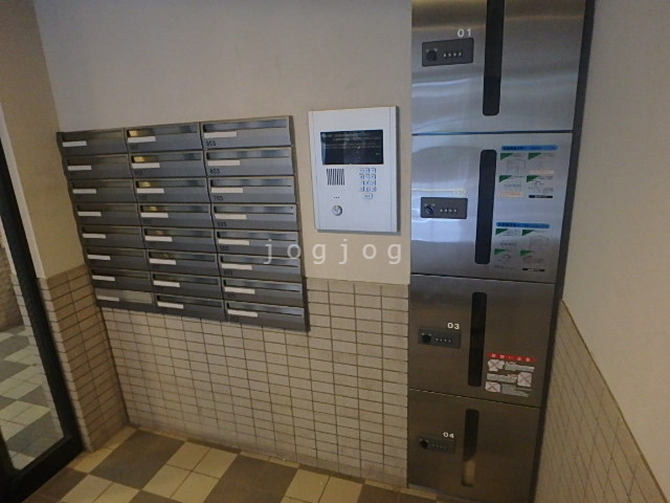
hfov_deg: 79.0
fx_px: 406
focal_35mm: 21
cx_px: 335
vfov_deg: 63.4
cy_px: 252
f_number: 3.5
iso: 800
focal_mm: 3.7
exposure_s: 1/15
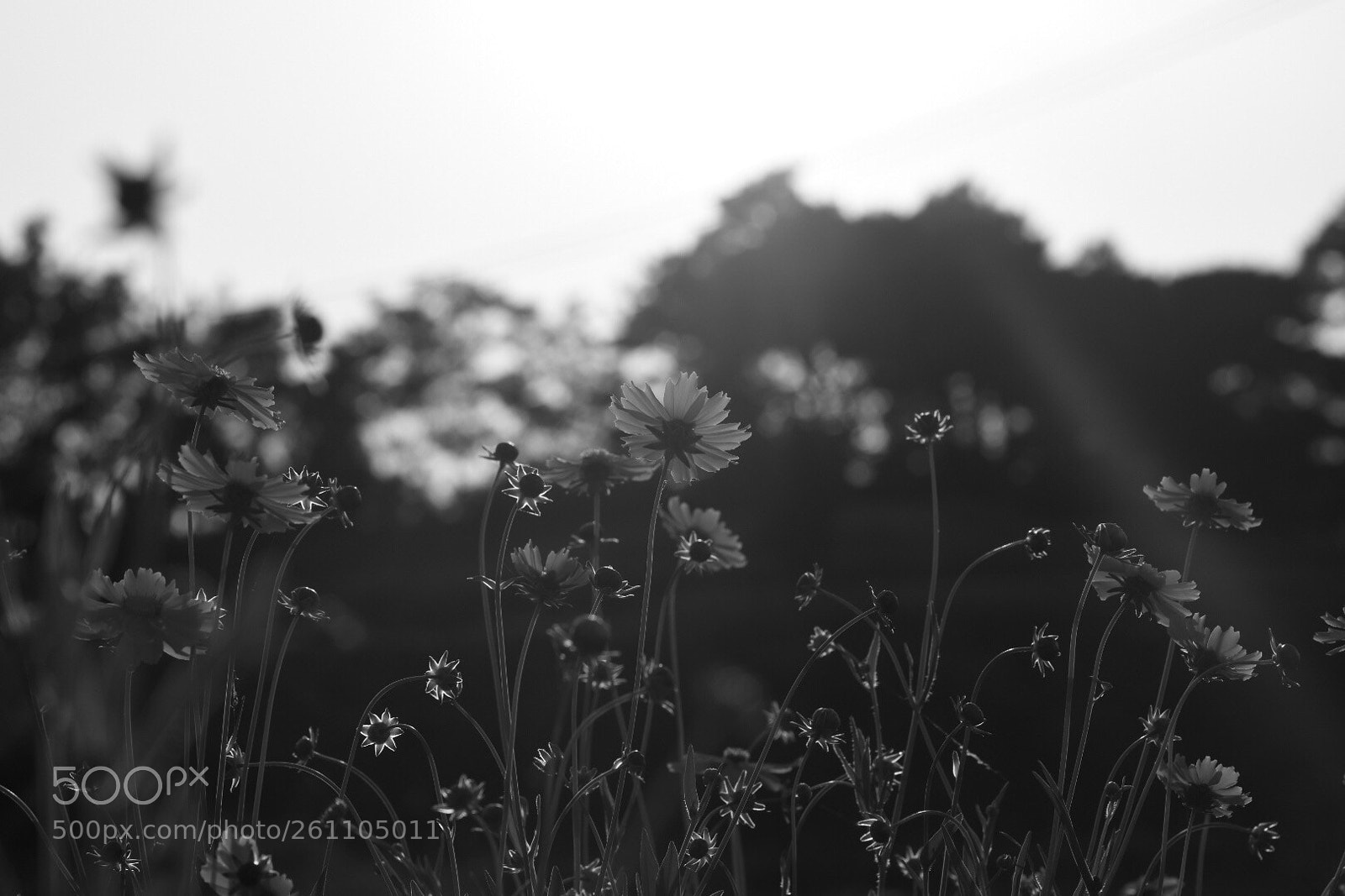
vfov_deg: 10.8
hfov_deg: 16.1
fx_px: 4764
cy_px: 448
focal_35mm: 128
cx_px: 672
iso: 100
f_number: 6.3
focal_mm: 85
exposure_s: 1/800
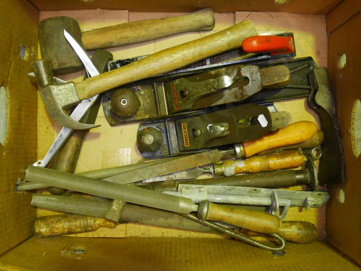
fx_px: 459
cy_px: 136
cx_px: 180
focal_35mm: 44
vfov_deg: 32.9
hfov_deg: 42.9
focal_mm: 22
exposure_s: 1/60
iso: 3200
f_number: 4.9
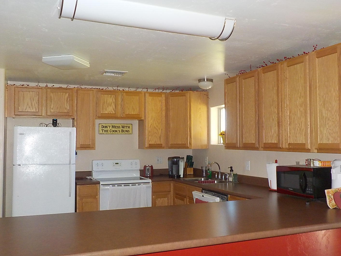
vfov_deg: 41.8
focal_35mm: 34
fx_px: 335
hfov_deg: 54.0
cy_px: 130
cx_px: 174
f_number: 3.3
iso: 280
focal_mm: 4.1
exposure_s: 1/30
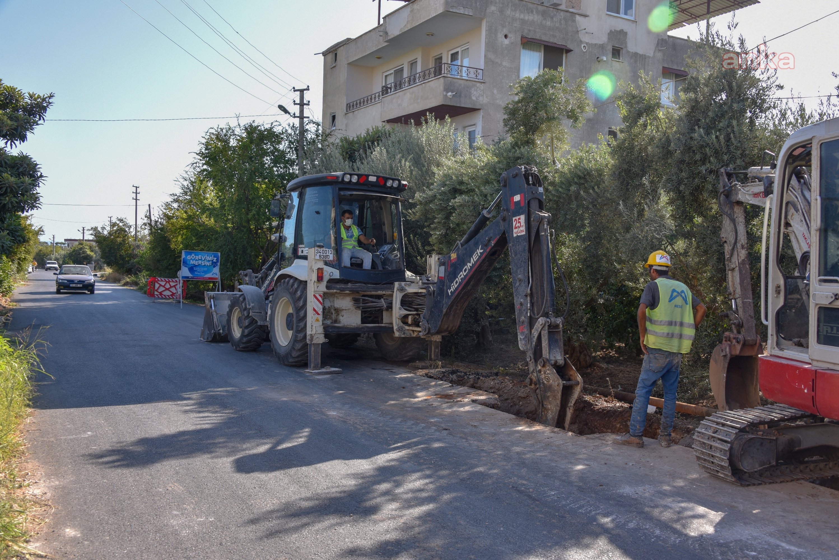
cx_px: 420
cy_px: 280
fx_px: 746
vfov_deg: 41.1
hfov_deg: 58.7
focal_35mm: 32
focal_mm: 32
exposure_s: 1/320
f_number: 9
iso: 400
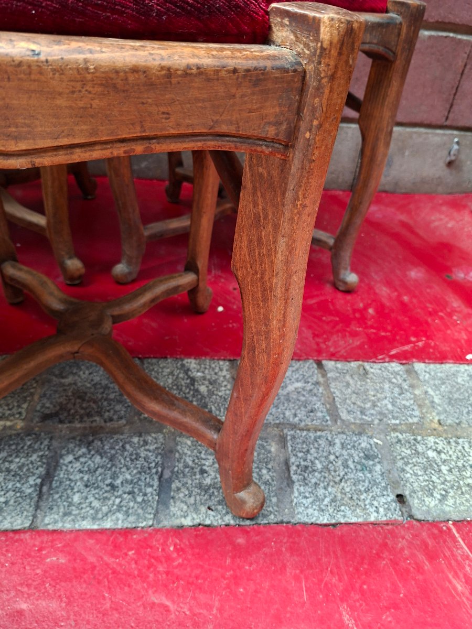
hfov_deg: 58.9
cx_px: 236
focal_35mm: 23
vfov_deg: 73.9
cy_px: 314
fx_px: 418
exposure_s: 1/100
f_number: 1.8
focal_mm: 5.54
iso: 250
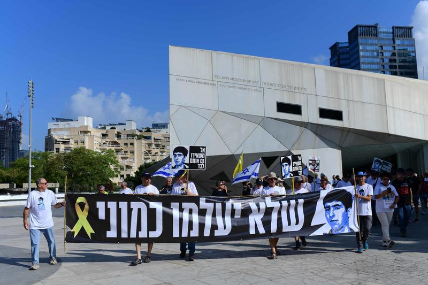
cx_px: 214
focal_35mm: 35
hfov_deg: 54.4
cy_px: 142
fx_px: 416
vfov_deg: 37.8
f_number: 5.6
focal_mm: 35
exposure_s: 1/500
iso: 31
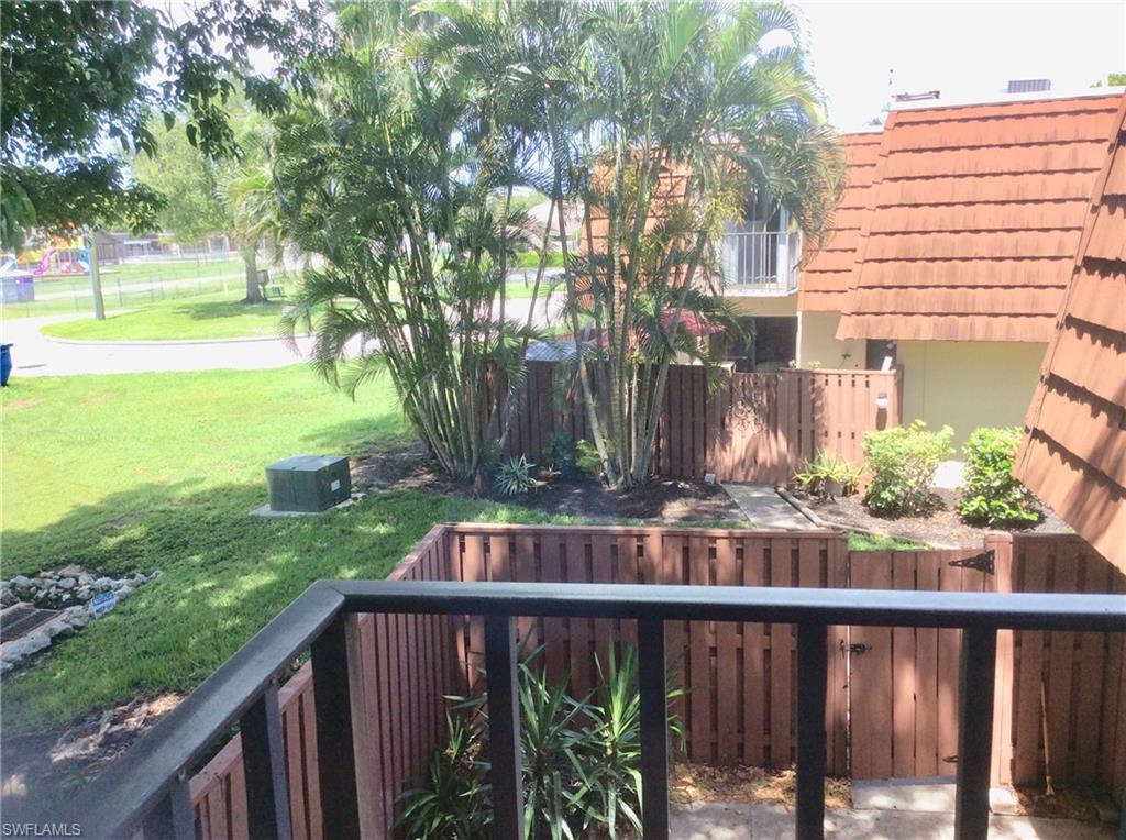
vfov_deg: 44.0
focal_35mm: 32
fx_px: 1039
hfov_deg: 56.9
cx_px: 563
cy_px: 420
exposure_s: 1/376
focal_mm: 3.3
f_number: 2.4
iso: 32
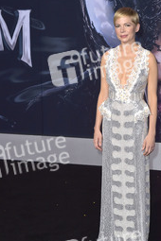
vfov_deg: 23.1
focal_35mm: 88
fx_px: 590
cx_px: 125
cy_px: 112
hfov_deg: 15.4
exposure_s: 1/250
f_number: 5.6
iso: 400
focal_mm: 56
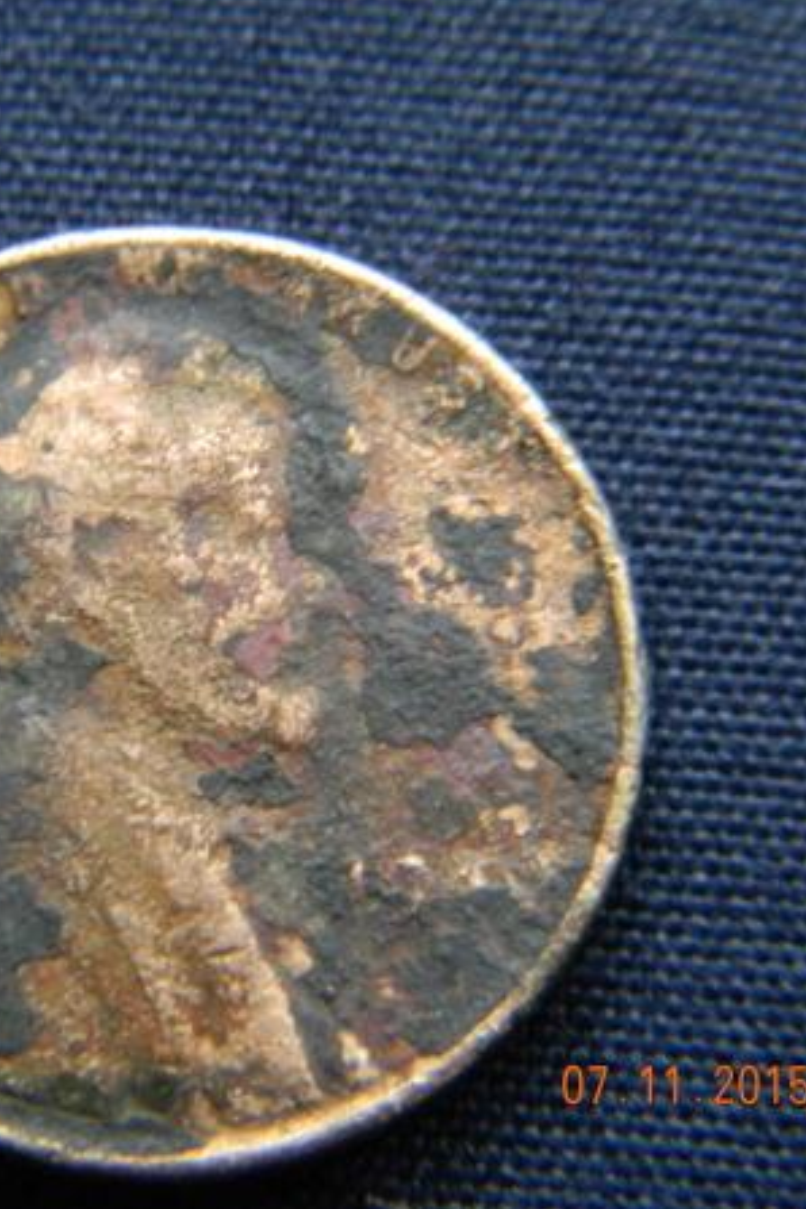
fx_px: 3895
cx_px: 249
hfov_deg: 11.8
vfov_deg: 17.6
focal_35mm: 116
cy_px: 603
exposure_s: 1/30
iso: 346
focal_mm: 15.1
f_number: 4.5
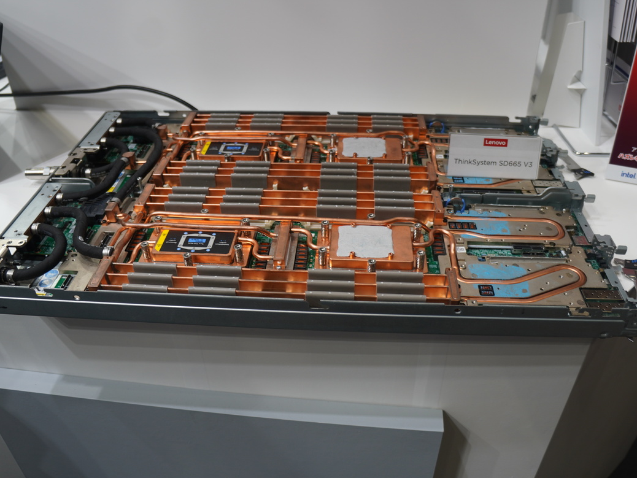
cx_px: 318
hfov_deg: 60.0
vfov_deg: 46.8
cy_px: 234
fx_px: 552
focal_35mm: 30
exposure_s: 1/30
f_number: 3.5
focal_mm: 18
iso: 100
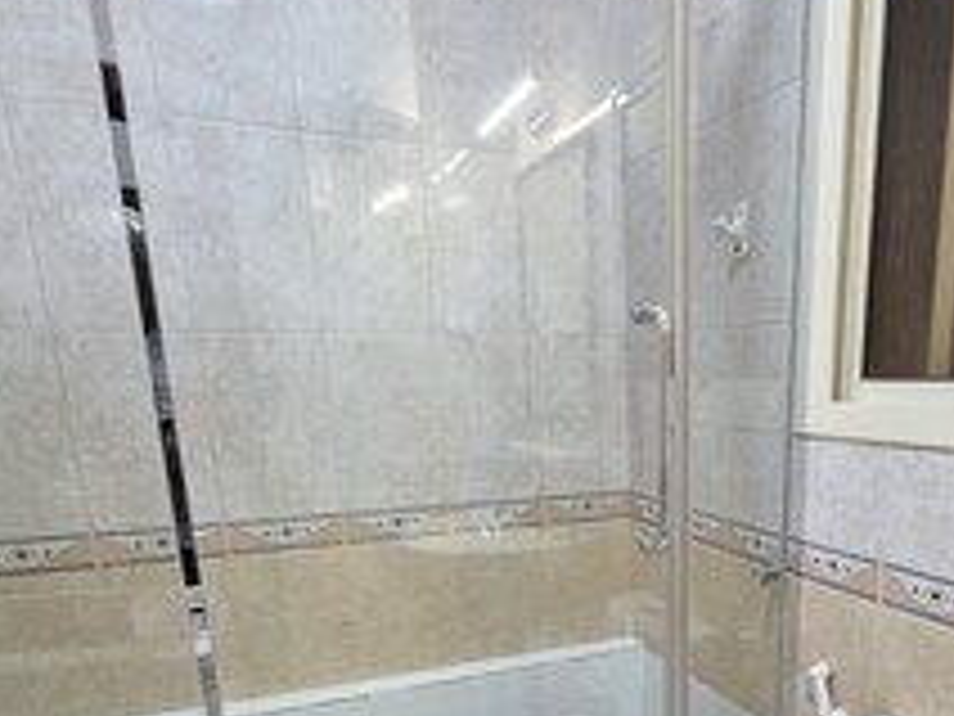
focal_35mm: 28
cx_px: 650
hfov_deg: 61.6
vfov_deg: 45.5
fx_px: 772
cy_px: 633
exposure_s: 1/100
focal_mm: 2.2
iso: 250
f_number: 1.9
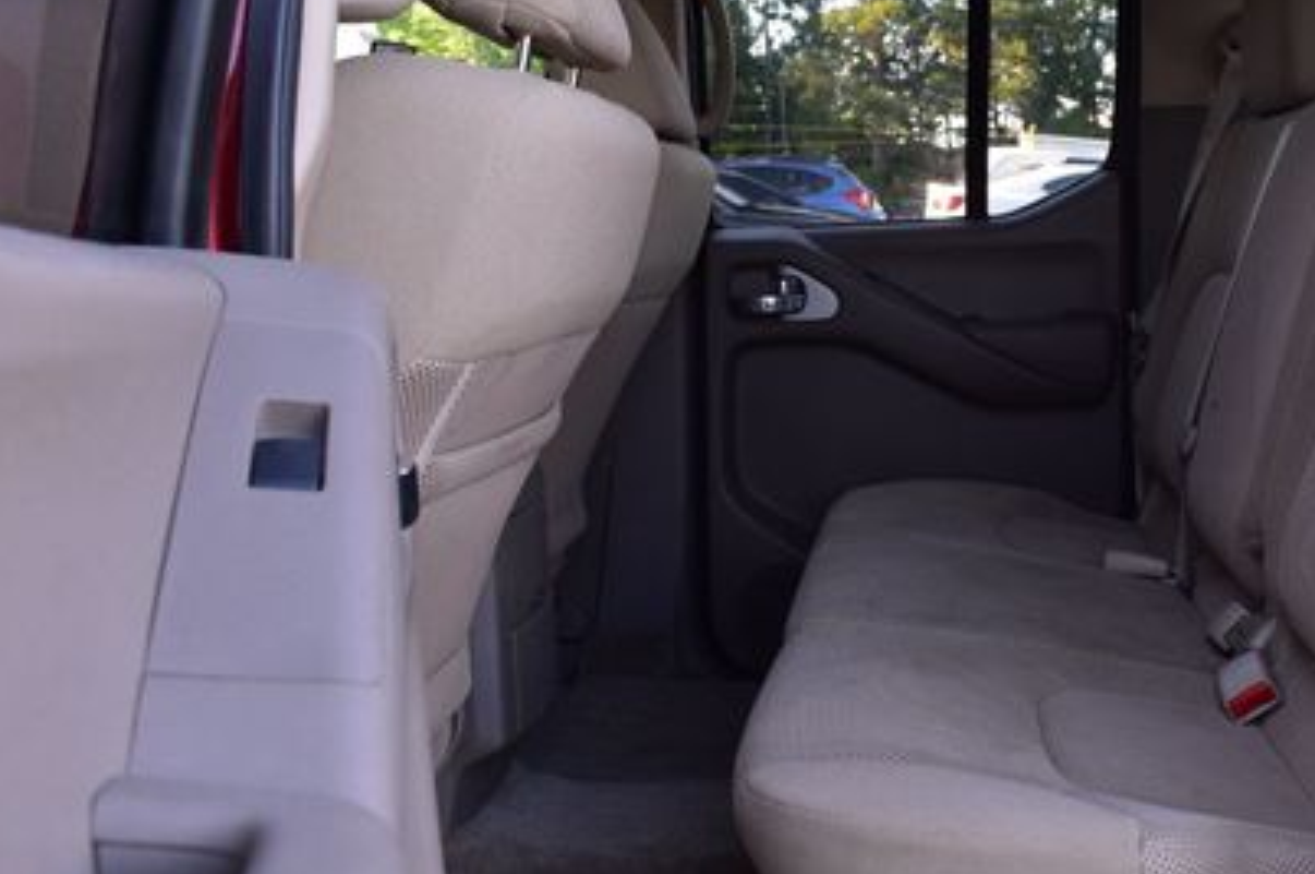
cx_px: 962
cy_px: 403
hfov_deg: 44.2
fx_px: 1569
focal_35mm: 43
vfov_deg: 31.1
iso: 400
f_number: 8
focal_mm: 18
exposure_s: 1/50
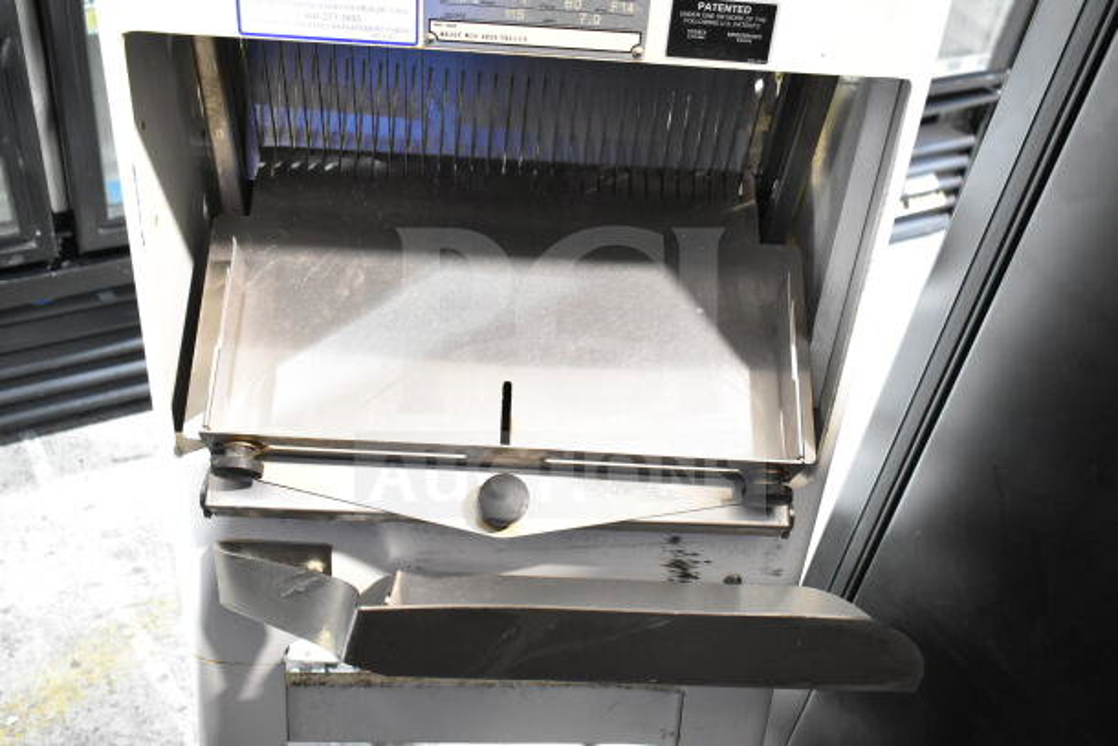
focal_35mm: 36
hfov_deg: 53.1
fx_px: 1118
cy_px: 373
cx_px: 559
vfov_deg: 36.9
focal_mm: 24
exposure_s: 1/40
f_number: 4
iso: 4000
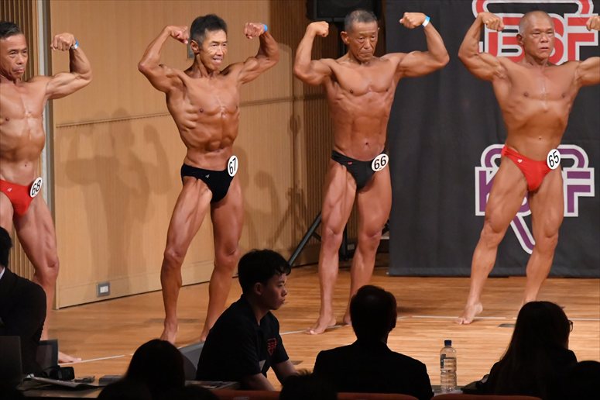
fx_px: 4748
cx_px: 300
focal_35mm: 285
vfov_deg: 4.8
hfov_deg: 7.2
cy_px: 200
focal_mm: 190
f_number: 5.6
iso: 10000
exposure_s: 1/400
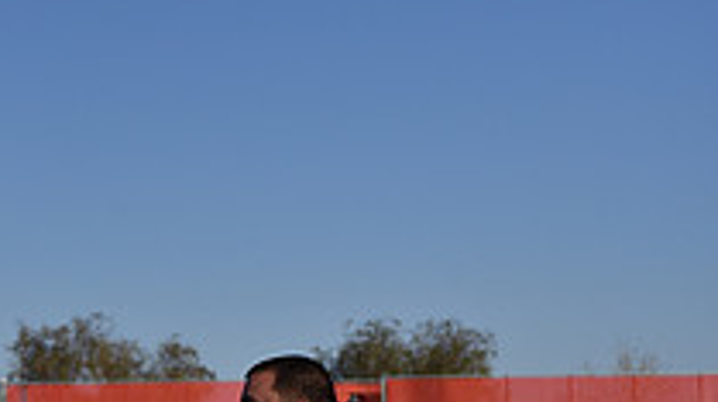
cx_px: 258
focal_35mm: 158
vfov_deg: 7.5
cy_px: 612
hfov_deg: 13.6
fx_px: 3005
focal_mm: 70
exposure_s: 1/4000
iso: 640
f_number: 5.6
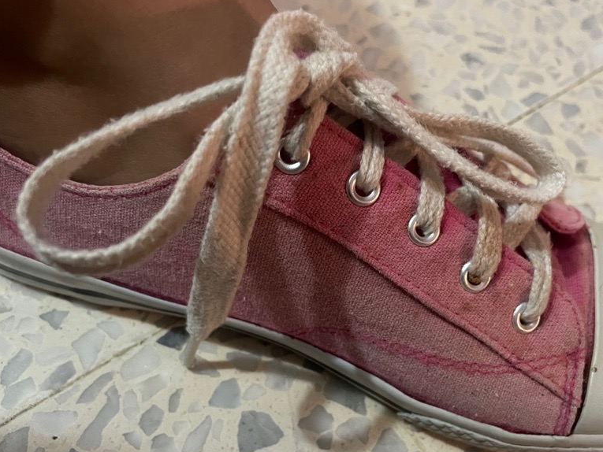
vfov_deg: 41.7
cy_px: 263
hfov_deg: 53.7
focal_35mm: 34
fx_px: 592
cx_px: 354
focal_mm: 4.2
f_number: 1.6
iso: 640
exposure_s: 1/25
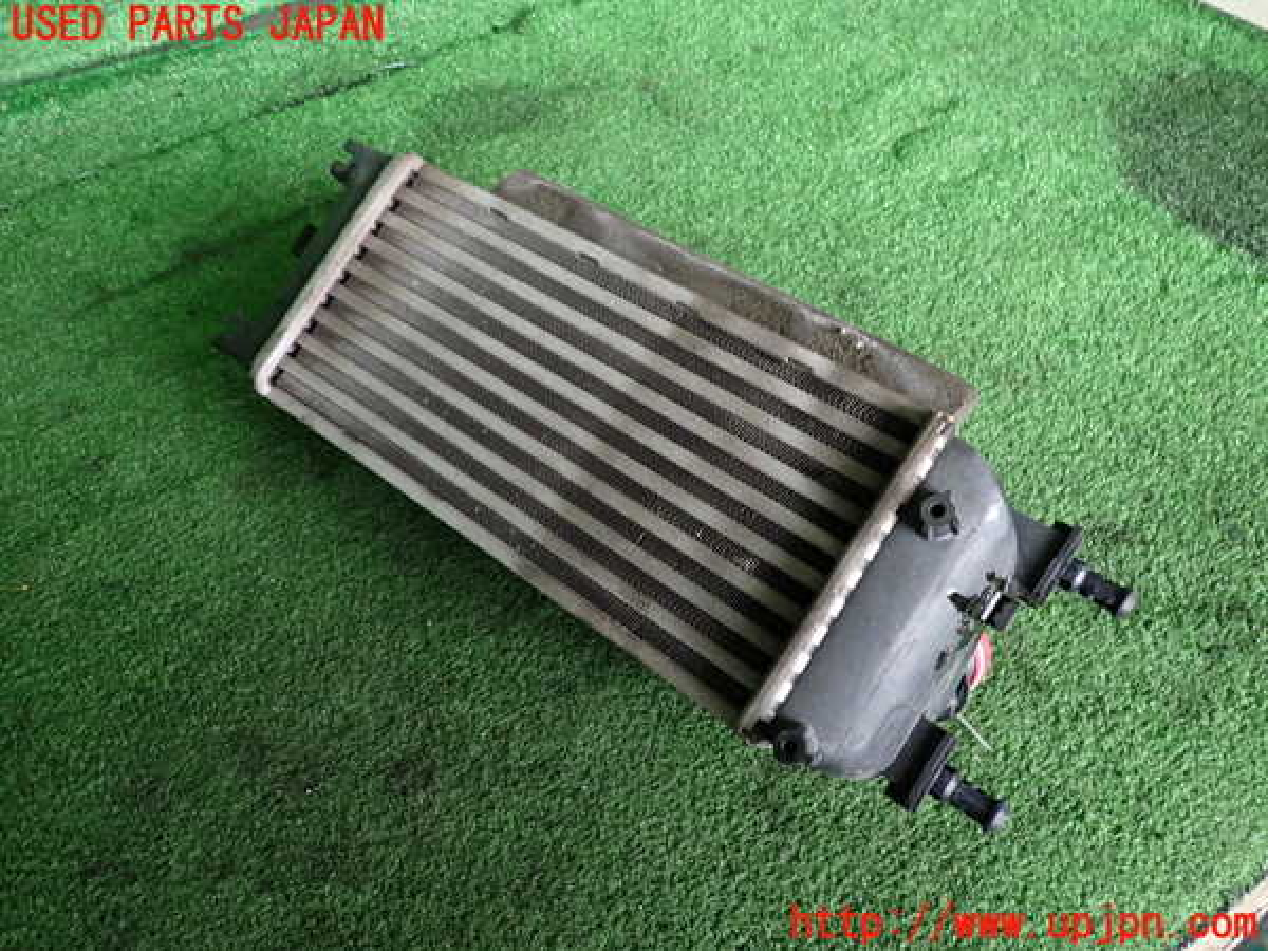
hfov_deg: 69.4
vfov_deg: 54.9
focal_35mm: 25
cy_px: 476
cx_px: 634
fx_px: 916
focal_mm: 4.5
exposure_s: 1/30
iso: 200
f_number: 2
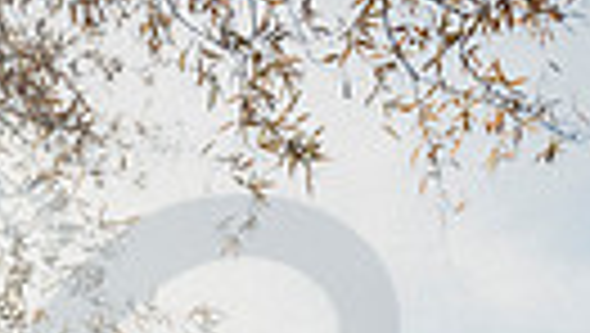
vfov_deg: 9.7
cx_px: 131
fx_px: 1582
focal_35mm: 101
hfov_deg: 20.9
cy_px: 954
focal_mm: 28
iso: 100
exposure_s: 1/2000
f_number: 2.8
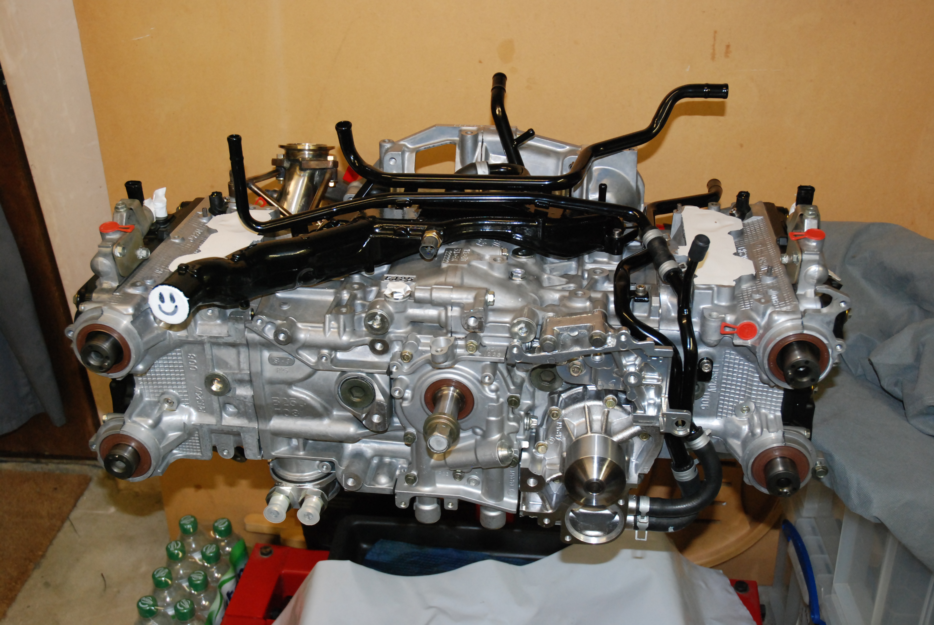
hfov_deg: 47.9
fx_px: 1052
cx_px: 467
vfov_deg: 33.1
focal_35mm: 40
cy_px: 312
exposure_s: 1/60
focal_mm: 27
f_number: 5
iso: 800
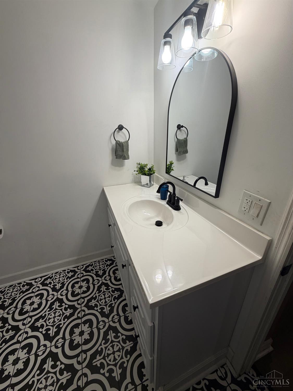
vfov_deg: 102.0
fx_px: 158
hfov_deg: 85.7
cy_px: 196
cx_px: 146
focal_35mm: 14
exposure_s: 1/120
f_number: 2.2
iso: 100
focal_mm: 2.22
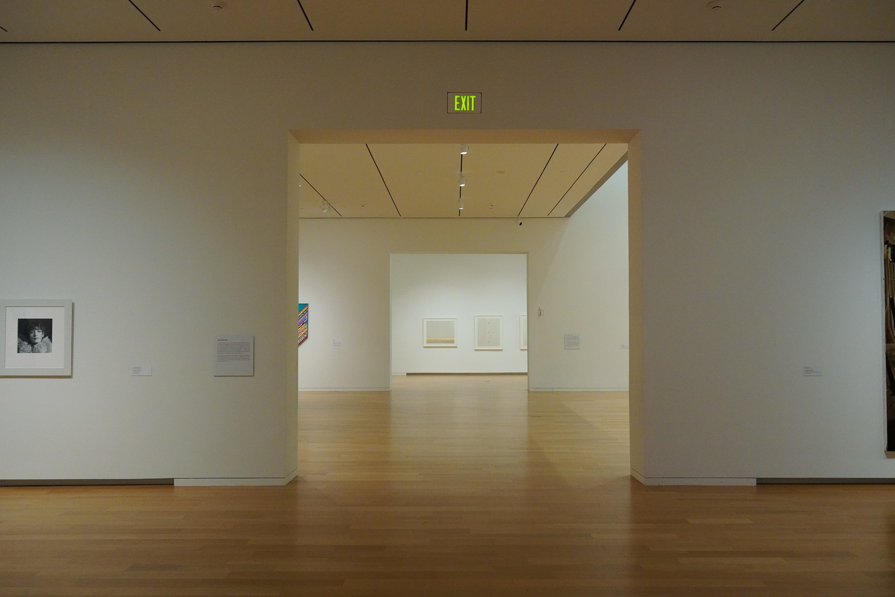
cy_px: 298
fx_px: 771
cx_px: 448
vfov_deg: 42.3
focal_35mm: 31
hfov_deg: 60.3
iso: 8000
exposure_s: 1/100
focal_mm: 31
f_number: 7.1
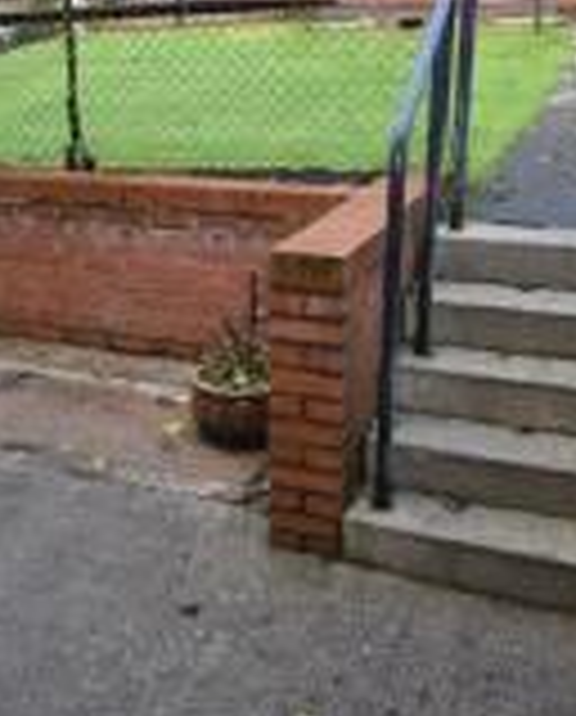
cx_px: 189
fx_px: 892
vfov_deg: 43.7
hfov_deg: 35.4
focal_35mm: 42
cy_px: 335
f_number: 4.5
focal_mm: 10
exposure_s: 1/250
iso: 640
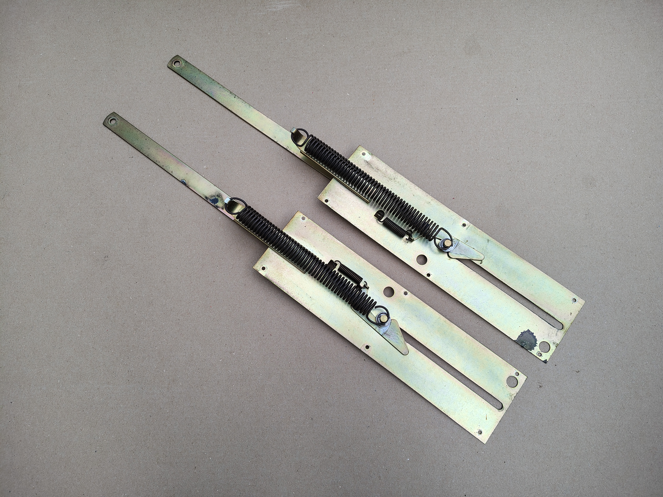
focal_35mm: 24
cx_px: 332
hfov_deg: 71.6
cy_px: 248
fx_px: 460
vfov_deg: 56.8
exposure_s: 1/640
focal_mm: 5.56
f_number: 1.8
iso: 100
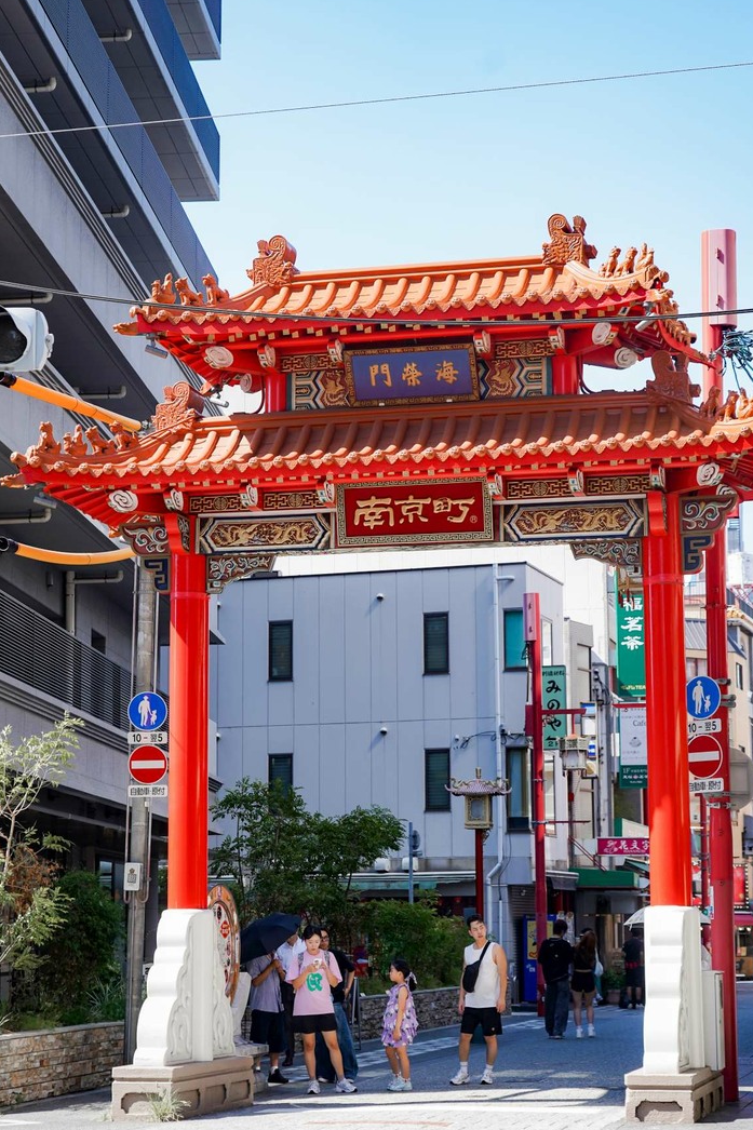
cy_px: 603
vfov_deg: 30.5
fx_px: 2071
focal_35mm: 66
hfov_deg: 20.6
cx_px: 419
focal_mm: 59
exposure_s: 1/250
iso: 100
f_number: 4.5
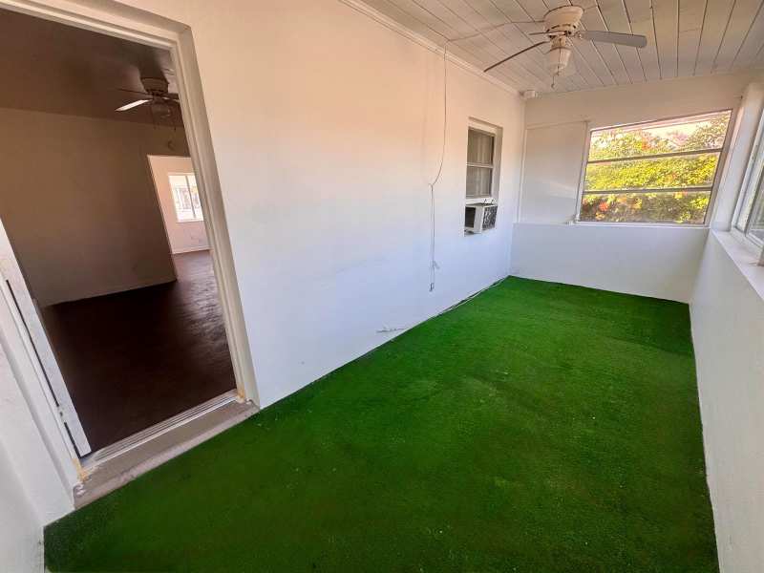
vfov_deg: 85.7
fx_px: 309
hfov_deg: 102.1
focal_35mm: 14
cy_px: 286
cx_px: 382
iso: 40
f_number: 2.2
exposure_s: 1/105
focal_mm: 2.22
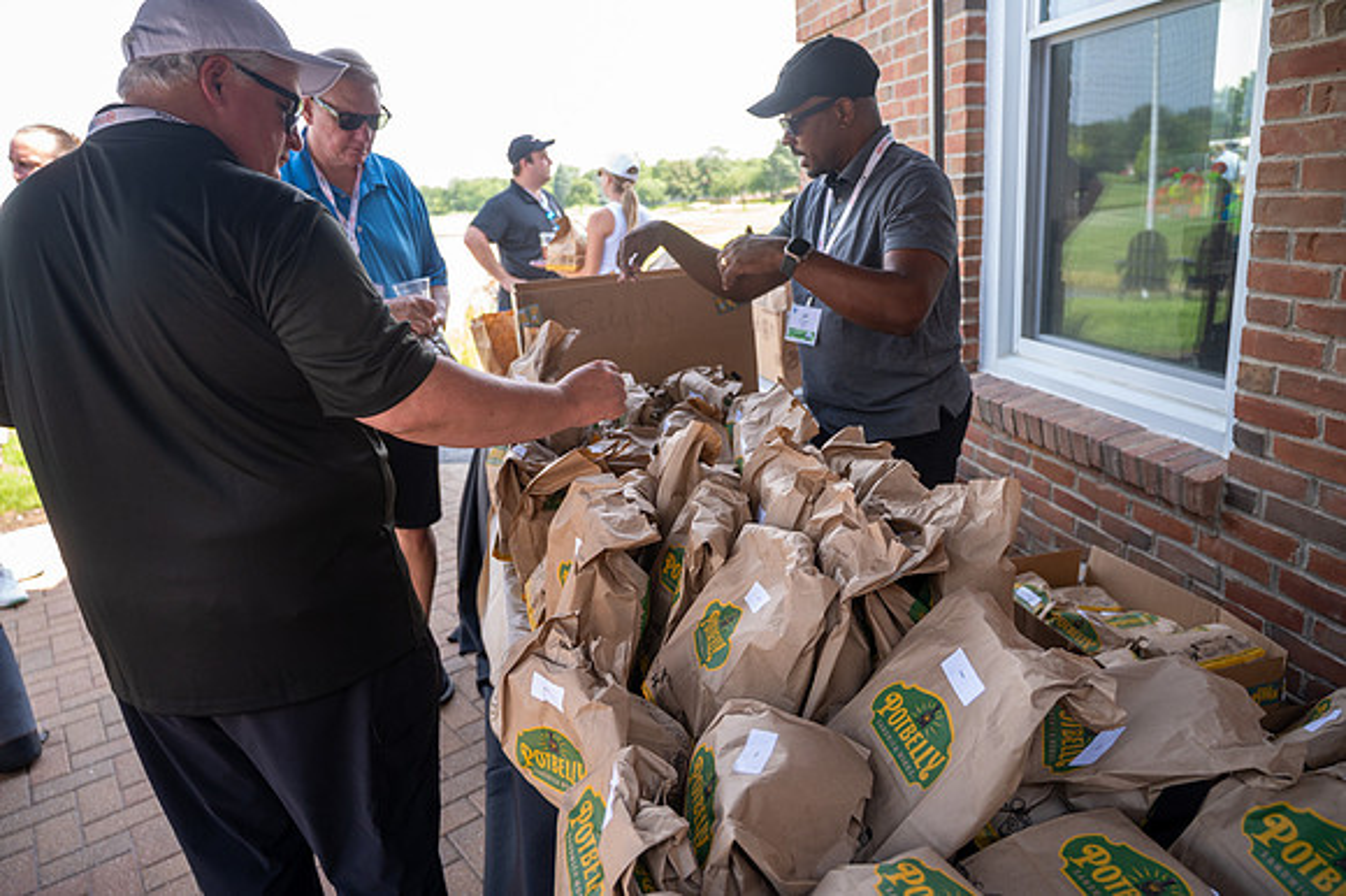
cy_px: 448
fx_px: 897
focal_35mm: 24
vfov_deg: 53.1
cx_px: 673
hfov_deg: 73.8
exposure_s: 1/160
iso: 250
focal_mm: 24
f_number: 4
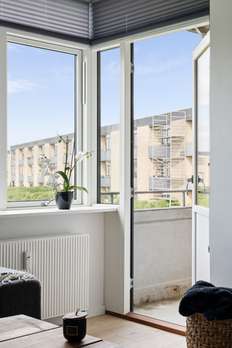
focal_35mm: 56
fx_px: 541
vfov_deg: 35.6
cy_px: 174
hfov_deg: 24.2
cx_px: 116
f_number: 11
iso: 800
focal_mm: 56
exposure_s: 1/160
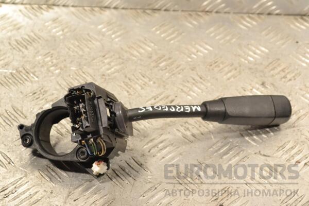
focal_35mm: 75
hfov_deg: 27.0
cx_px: 154
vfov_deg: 18.2
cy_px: 103
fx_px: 644
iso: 3200
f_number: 8
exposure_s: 1/250
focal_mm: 50
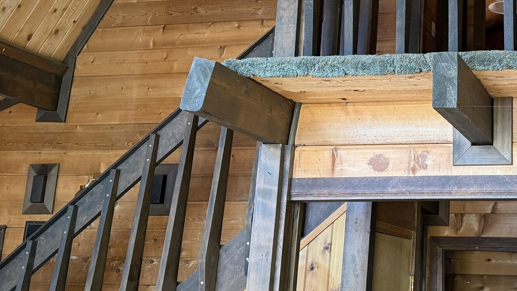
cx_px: 446
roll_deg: -1.4
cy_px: 70
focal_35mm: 59
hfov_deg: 33.9
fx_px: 809
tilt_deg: +14.2
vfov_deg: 20.2
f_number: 1.78
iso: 400
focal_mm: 6.76
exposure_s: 1/60
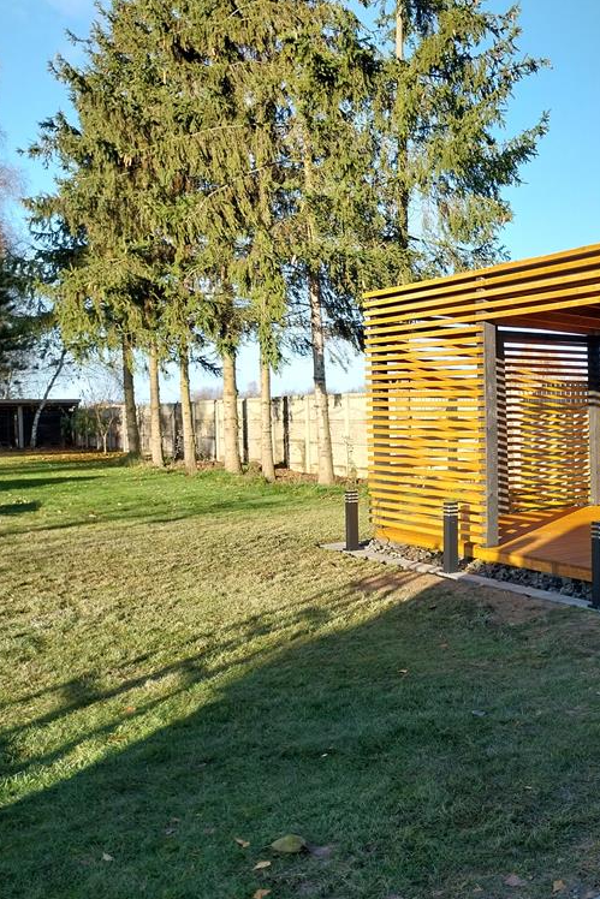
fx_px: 924
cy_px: 457
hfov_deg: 32.8
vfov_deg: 51.9
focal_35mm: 37
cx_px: 608
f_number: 1.8
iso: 25
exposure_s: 1/276
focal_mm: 4
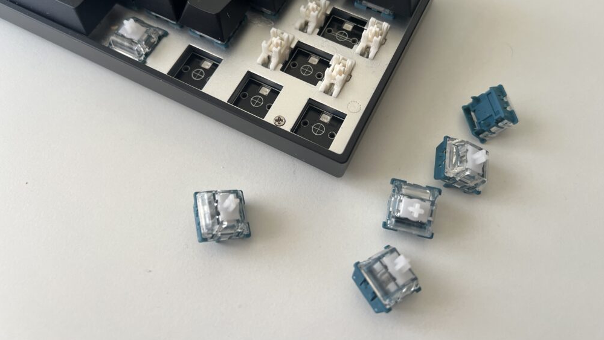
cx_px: 308
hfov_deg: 66.0
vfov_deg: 39.7
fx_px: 465
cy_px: 115
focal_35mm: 29
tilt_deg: -58.2
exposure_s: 1/121
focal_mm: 5.7
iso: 125
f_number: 1.5
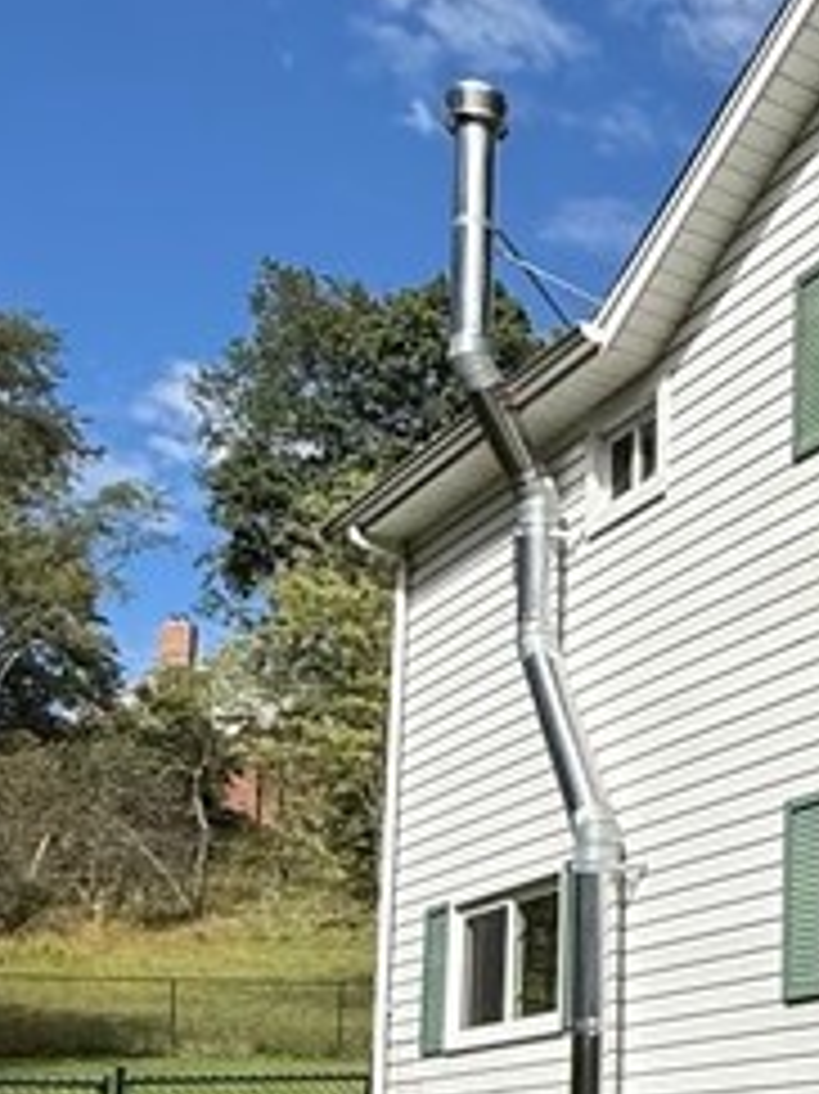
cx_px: 1053
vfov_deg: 31.7
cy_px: 900
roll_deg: +0.4
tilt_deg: +10.3
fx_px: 1863
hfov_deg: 22.3
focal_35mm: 59
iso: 50
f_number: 2.2
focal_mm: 2.22
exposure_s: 1/3460
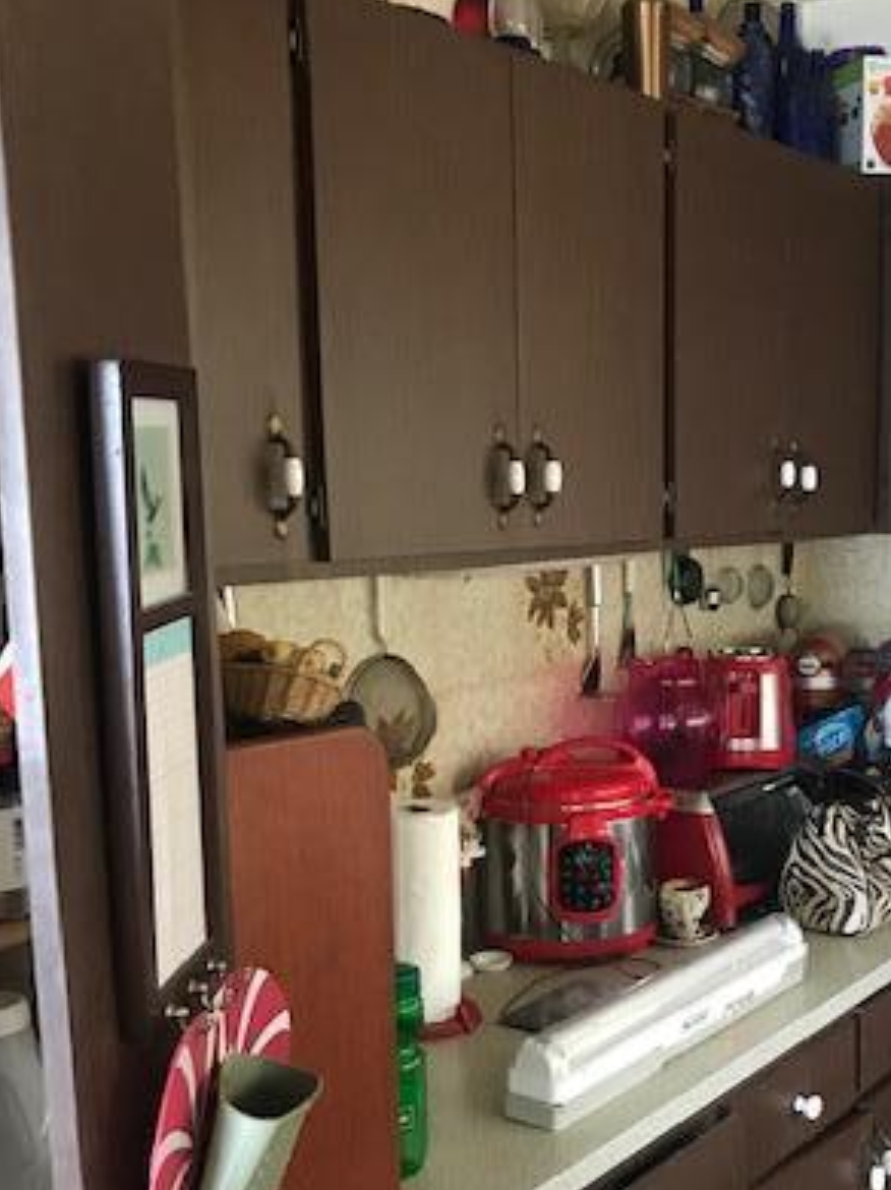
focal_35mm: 46
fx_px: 1580
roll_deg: +0.0
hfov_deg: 30.9
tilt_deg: -8.0
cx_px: 680
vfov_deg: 40.8
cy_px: 775
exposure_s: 1/15
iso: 100
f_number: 1.8
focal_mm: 3.99
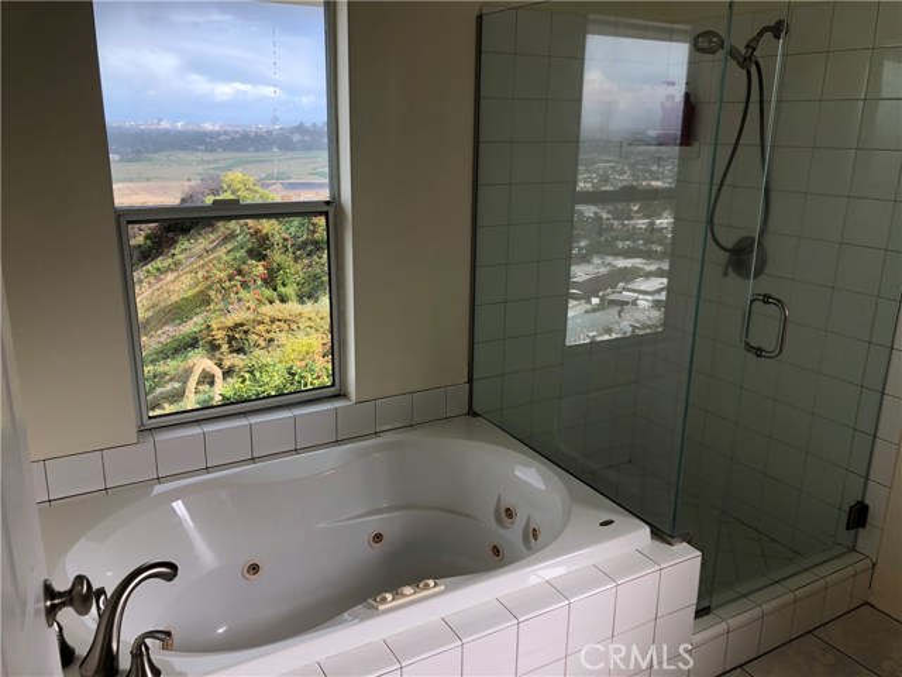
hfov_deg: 63.4
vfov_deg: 49.7
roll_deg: -0.8
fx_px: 730
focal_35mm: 28
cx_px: 451
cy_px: 338
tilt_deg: -15.6
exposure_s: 1/151
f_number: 1.8
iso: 20
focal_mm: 3.99
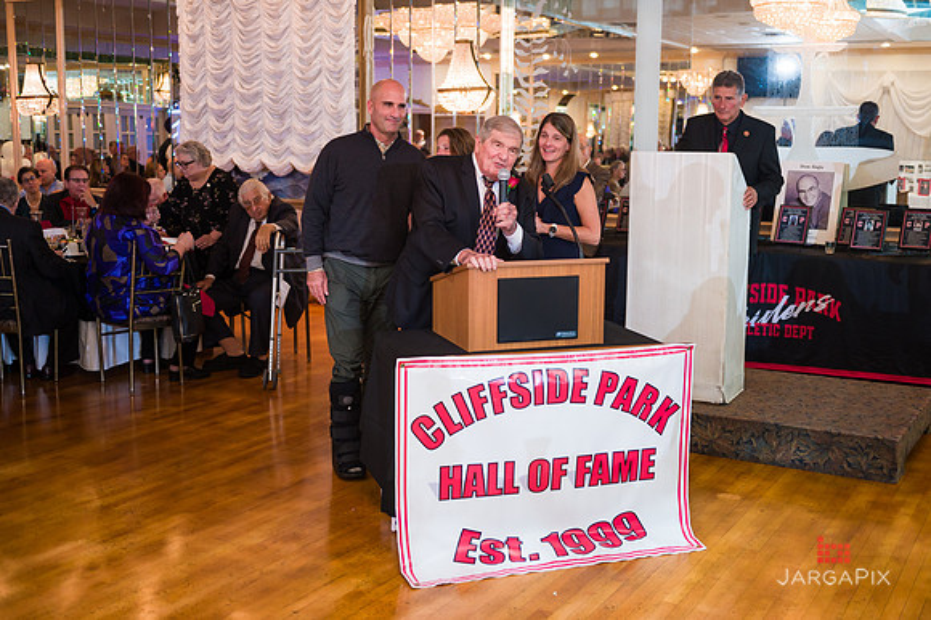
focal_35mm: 40
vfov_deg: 33.6
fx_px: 1027
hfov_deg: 48.8
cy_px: 297
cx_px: 486
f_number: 3.2
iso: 1000
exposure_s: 1/200
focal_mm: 38
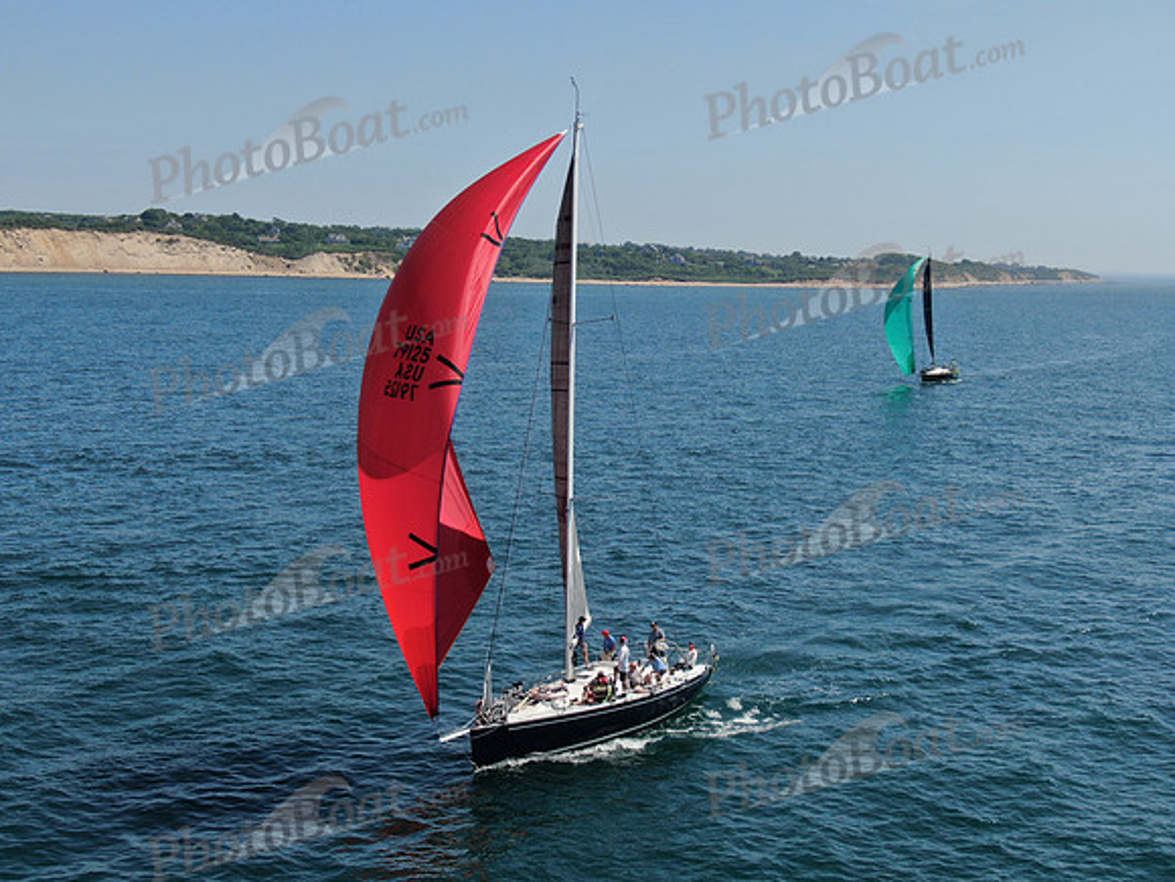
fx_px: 1629
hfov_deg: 39.7
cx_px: 588
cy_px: 441
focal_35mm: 48
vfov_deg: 30.3
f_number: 3.8
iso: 100
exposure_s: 1/1000
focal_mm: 8.6
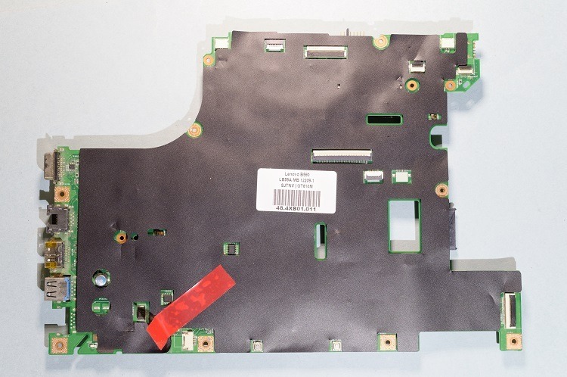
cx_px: 284
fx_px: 684
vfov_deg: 30.8
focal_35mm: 44
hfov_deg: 45.0
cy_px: 188
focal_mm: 29
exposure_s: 1/2
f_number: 8
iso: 100
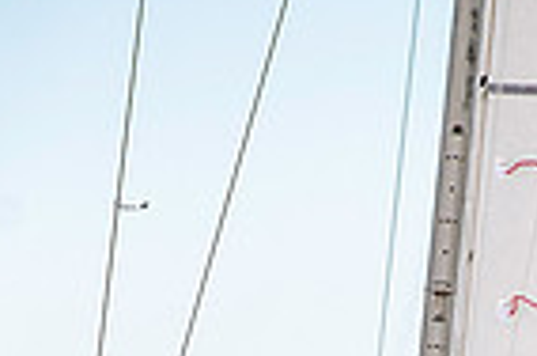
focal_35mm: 940
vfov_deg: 1.5
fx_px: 13990
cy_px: 780
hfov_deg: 2.2
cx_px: 358
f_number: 4
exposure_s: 1/2500
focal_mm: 200
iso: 320
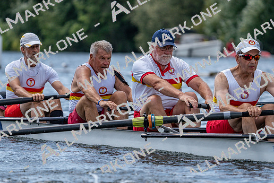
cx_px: 137
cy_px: 92
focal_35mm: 329
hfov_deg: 6.3
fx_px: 2505
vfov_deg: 4.2
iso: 400
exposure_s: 1/2000
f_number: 6.3
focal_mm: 329
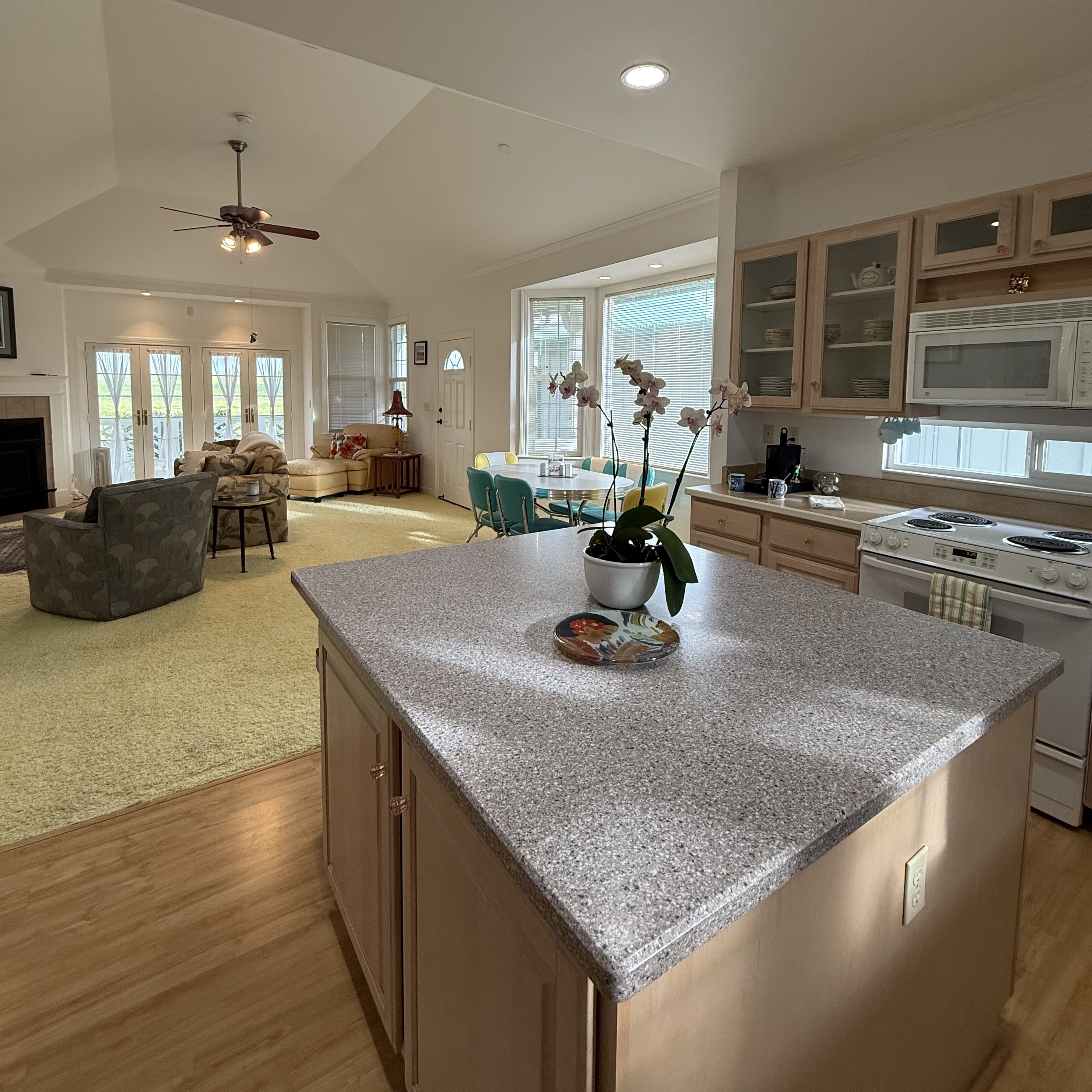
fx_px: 607
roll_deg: -0.9
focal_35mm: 17
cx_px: 542
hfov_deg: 84.0
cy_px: 439
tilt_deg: -4.0
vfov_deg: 83.0
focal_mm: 2.22
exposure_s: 1/120
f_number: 2.2
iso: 125
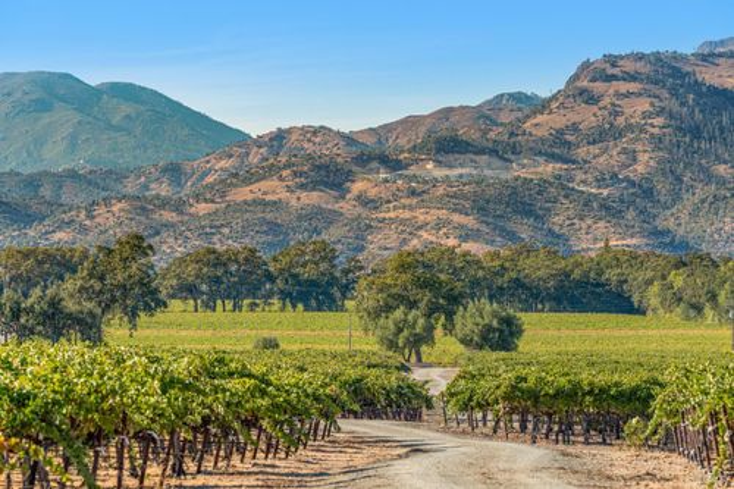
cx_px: 367
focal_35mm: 151
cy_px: 244
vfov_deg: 9.1
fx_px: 3078
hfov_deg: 13.6
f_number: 7.1
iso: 400
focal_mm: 151
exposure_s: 1/8000
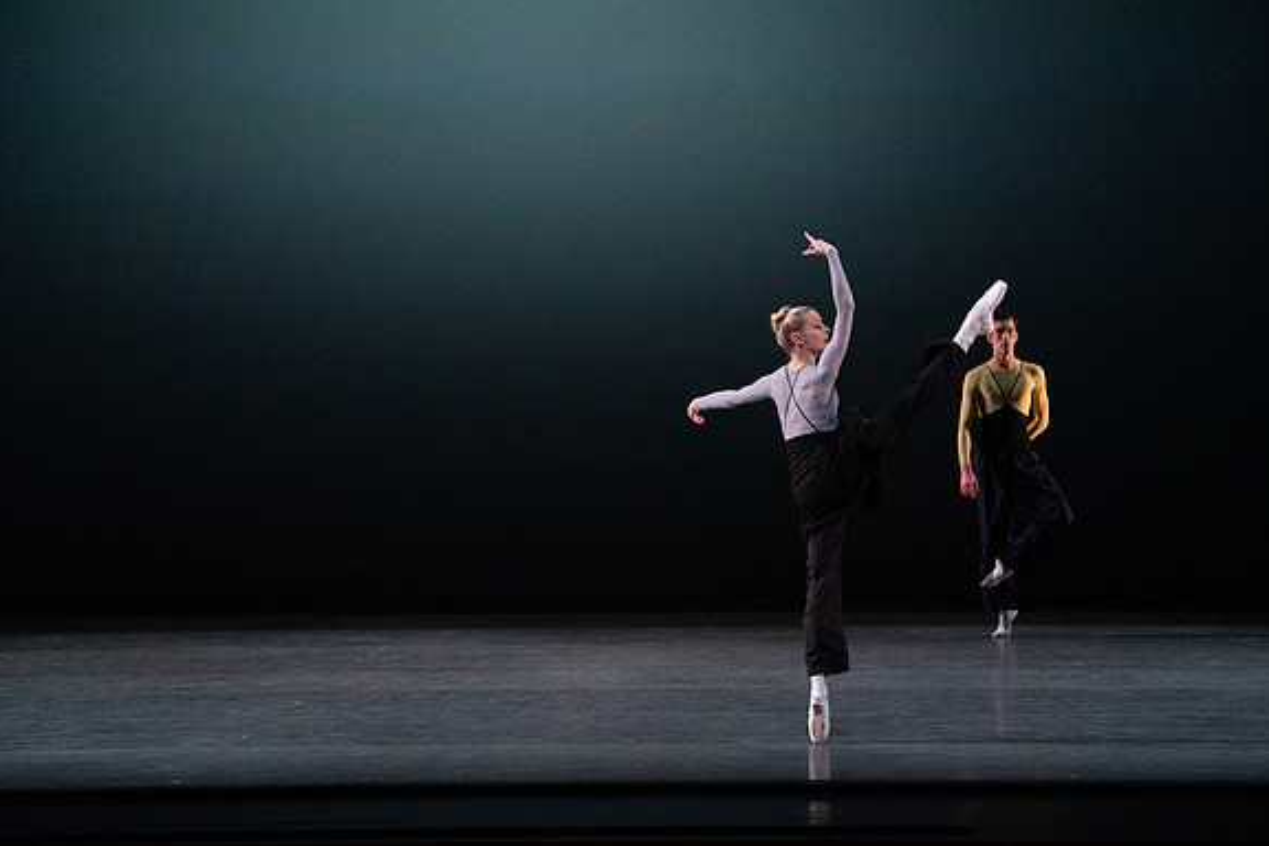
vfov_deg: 8.7
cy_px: 422
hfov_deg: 13.1
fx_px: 5534
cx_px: 634
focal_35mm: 157
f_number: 8
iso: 12800
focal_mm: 156
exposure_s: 1/500
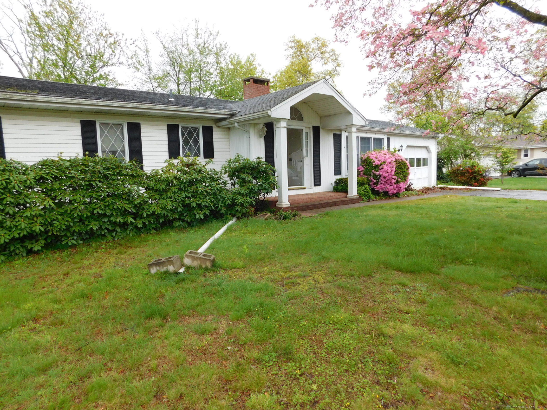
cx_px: 274
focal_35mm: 23
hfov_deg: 73.9
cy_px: 205
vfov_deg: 58.9
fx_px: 363
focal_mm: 4
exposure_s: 1/320
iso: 125
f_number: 3
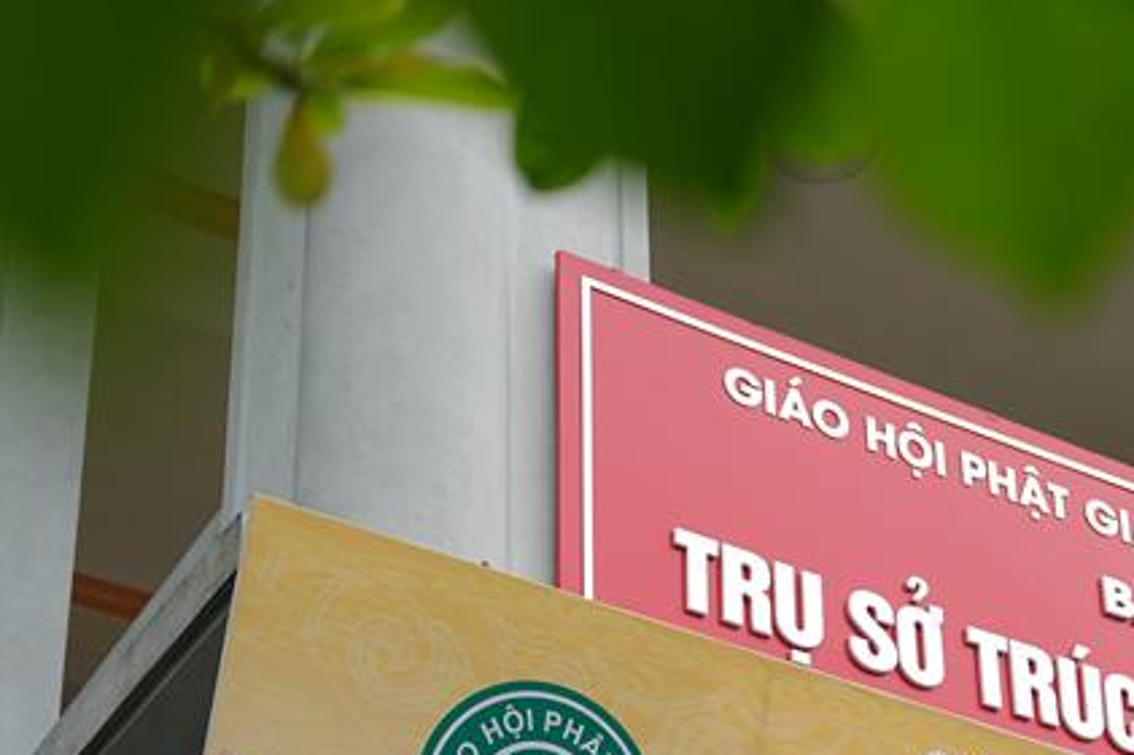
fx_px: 3053
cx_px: 927
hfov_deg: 20.8
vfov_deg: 13.7
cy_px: 898
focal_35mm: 97
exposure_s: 1/160
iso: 50
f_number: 3.2
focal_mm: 34
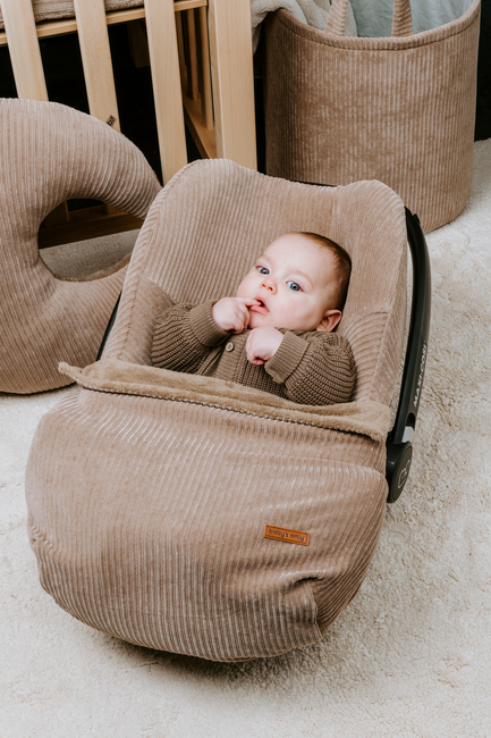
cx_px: 246
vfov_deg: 32.4
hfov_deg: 21.9
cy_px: 369
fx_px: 1269
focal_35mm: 62
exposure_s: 1/200
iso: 200
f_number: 18
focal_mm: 62
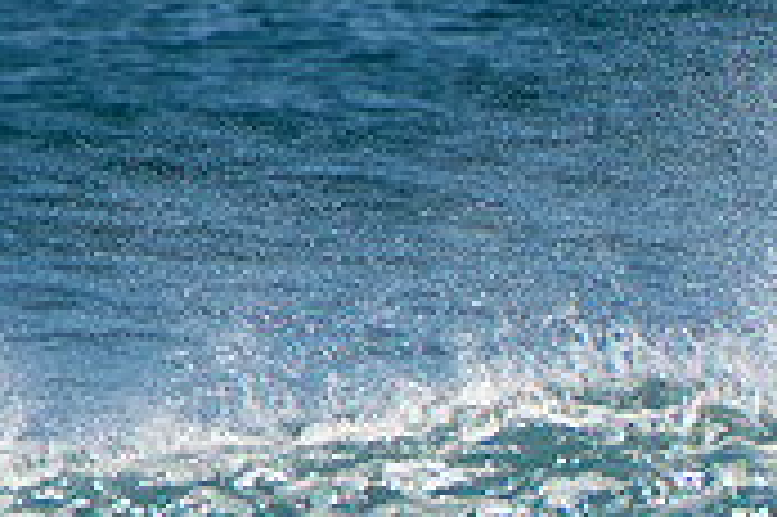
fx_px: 43405
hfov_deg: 1.0
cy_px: 776
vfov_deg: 0.7
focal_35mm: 2013
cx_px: 1154
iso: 250
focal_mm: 400
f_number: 5.6
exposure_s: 1/1000
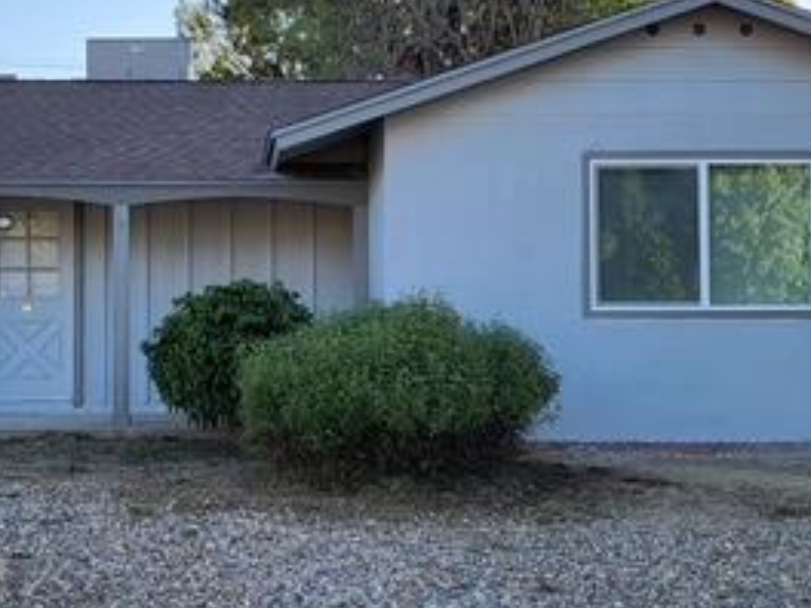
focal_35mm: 63
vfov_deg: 23.3
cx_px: 316
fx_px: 1476
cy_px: 310
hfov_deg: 30.6
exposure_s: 1/1108
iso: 50
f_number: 1.8
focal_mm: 4.25
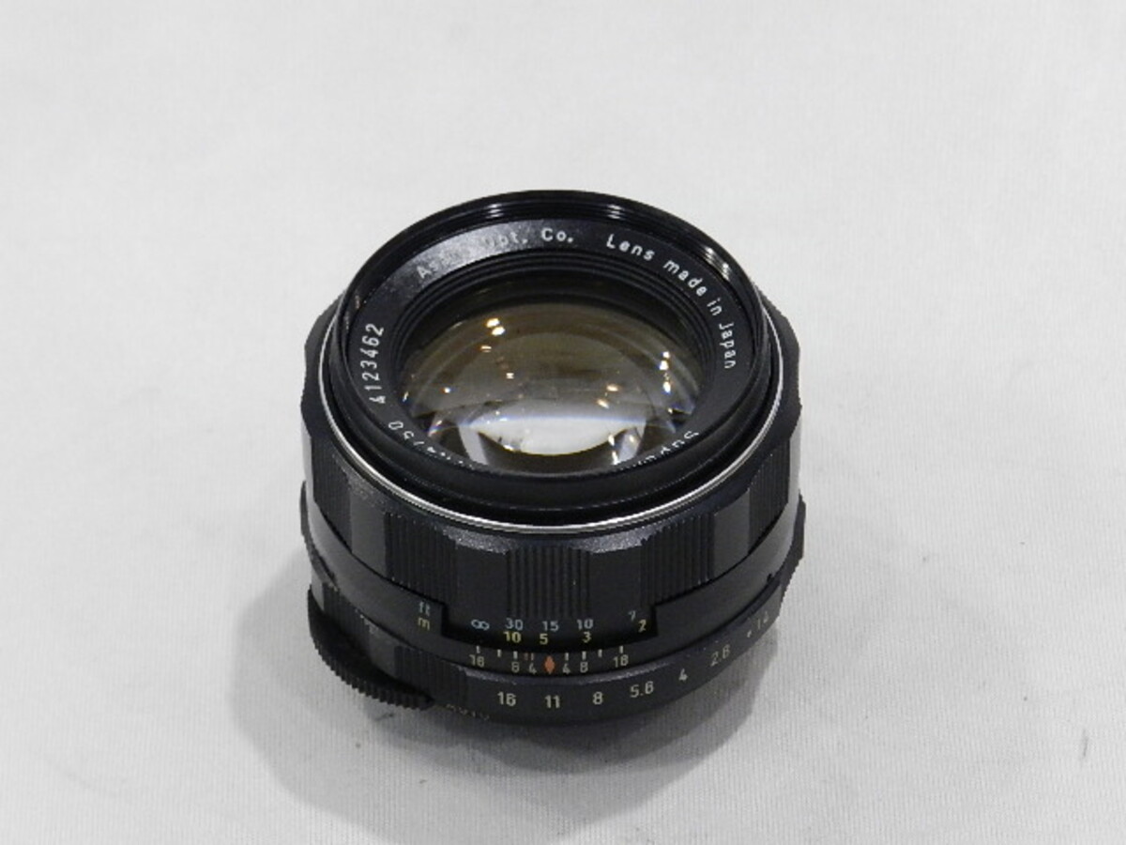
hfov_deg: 13.6
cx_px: 563
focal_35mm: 145
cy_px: 422
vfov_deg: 10.2
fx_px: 4717
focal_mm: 25.7
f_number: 5.1
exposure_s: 1/50
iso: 800
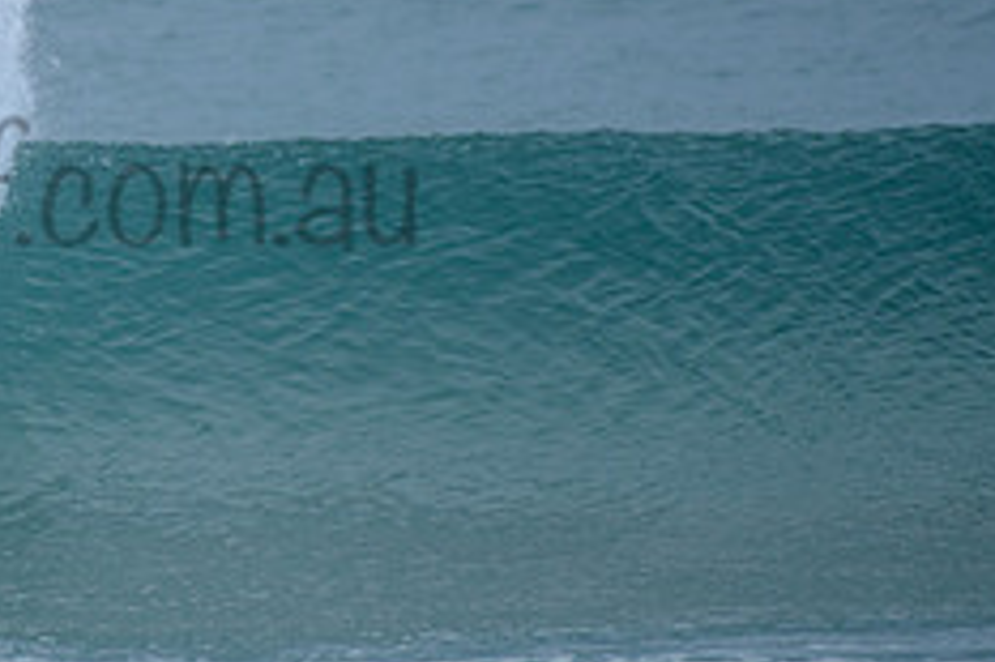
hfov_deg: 1.7
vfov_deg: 1.1
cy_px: 147
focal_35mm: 1247
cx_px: -34
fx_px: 34440
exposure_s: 1/800
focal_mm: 500
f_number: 5.6
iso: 200
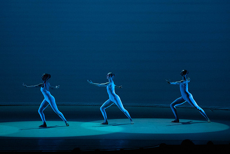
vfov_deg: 7.5
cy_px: 77
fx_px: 1169
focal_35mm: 183
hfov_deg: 11.2
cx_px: 115
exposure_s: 1/400
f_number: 5.6
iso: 16000
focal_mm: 183
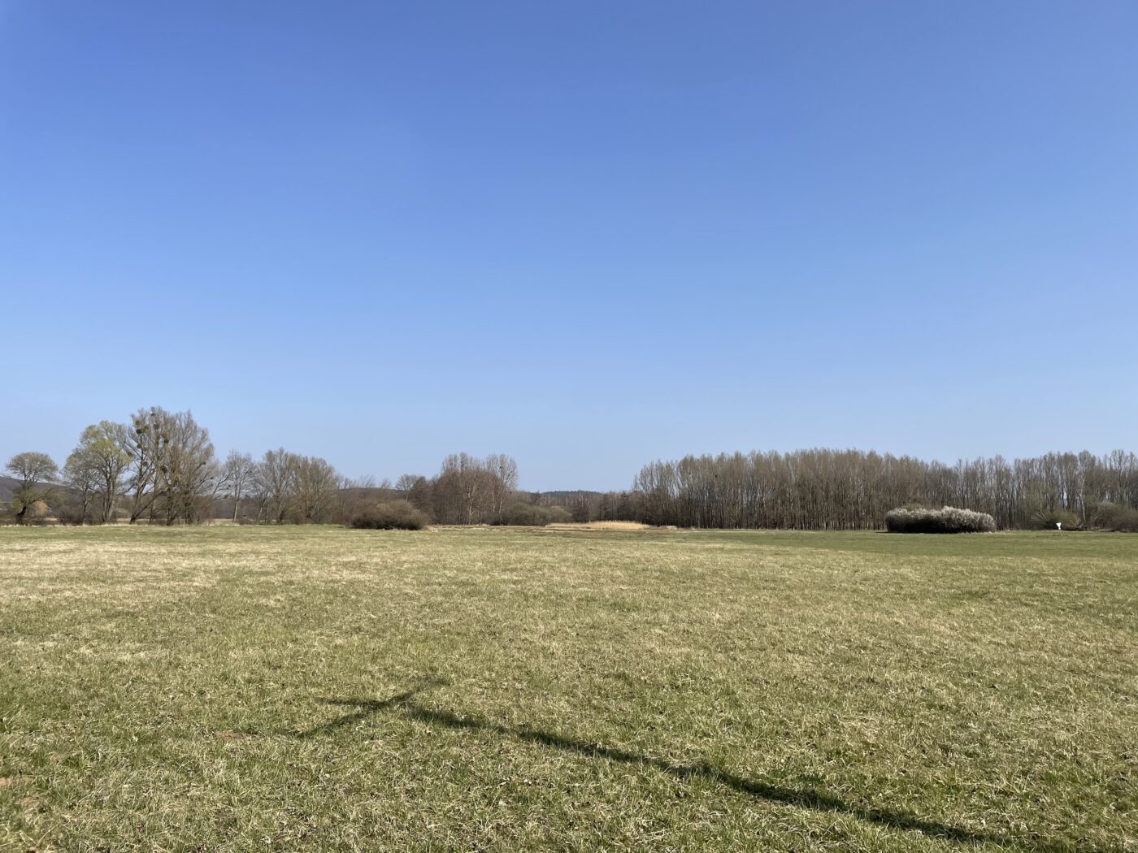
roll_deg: -2.2
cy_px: 426
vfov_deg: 53.1
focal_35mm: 26
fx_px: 855
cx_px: 569
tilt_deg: +6.5
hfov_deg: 67.3
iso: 32
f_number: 1.6
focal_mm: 4.2
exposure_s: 1/4292
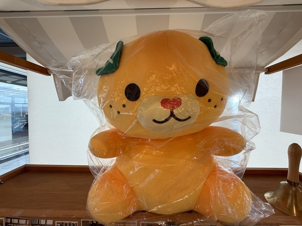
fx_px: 122
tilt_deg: -0.6
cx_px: 151
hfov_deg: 102.1
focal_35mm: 14
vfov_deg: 85.7
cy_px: 113
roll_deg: +0.3
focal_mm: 2.22
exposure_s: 1/120
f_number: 2.2
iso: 100
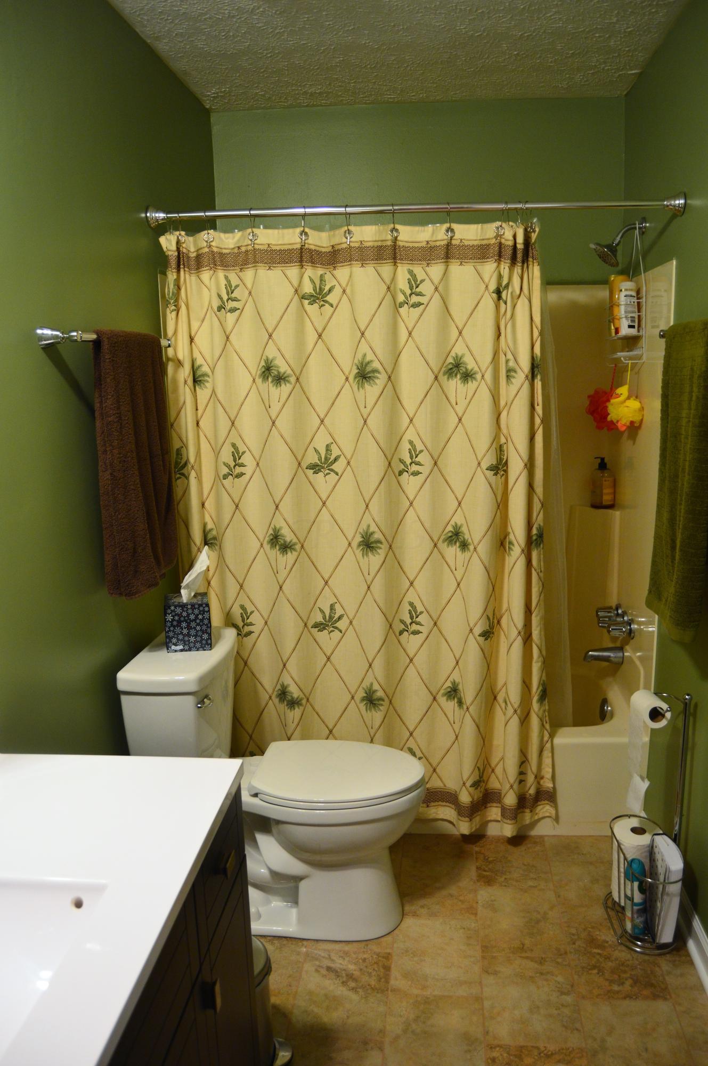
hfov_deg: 47.8
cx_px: 354
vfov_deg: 67.4
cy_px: 533
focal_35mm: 27
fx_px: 798
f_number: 4
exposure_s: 1/60
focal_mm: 18
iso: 800
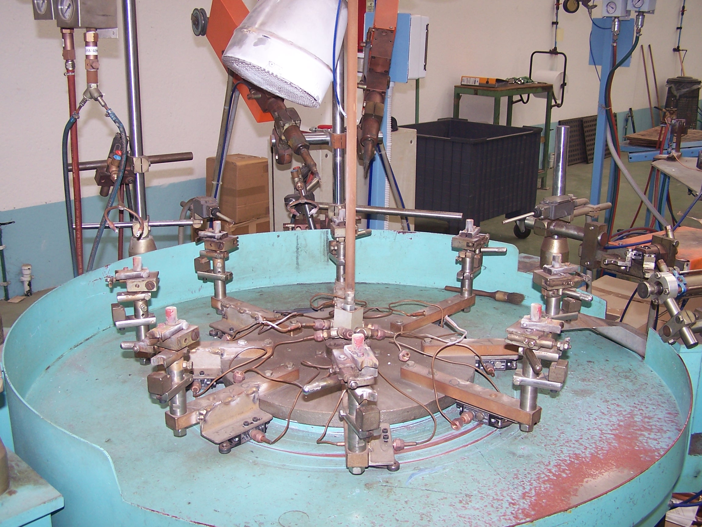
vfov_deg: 37.7
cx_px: 351
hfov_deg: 49.0
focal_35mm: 38
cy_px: 264
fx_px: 771
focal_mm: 6.3
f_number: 2.8
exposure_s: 1/60
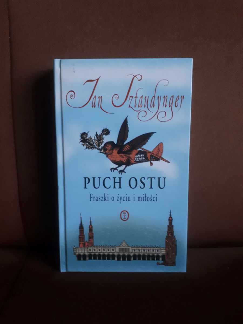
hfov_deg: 51.4
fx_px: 253
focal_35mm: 27
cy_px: 162
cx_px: 122
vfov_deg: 65.3
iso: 200
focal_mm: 3.6
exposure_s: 1/17
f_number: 1.9
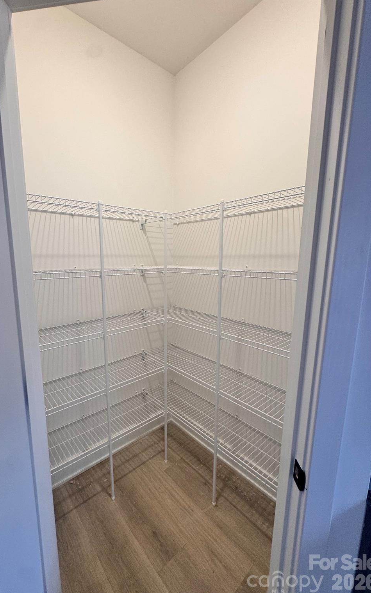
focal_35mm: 15
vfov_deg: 101.5
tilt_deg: -8.8
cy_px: 298
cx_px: 154
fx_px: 243
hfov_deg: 74.2
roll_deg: +0.1
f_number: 2.2
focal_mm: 2.22
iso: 160
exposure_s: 1/120
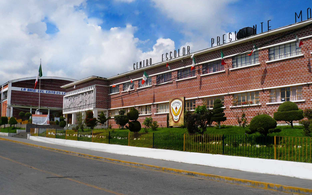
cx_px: 157
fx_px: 323
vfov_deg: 33.6
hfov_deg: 51.5
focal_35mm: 38
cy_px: 102
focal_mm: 5.8
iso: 100
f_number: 8
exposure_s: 1/400
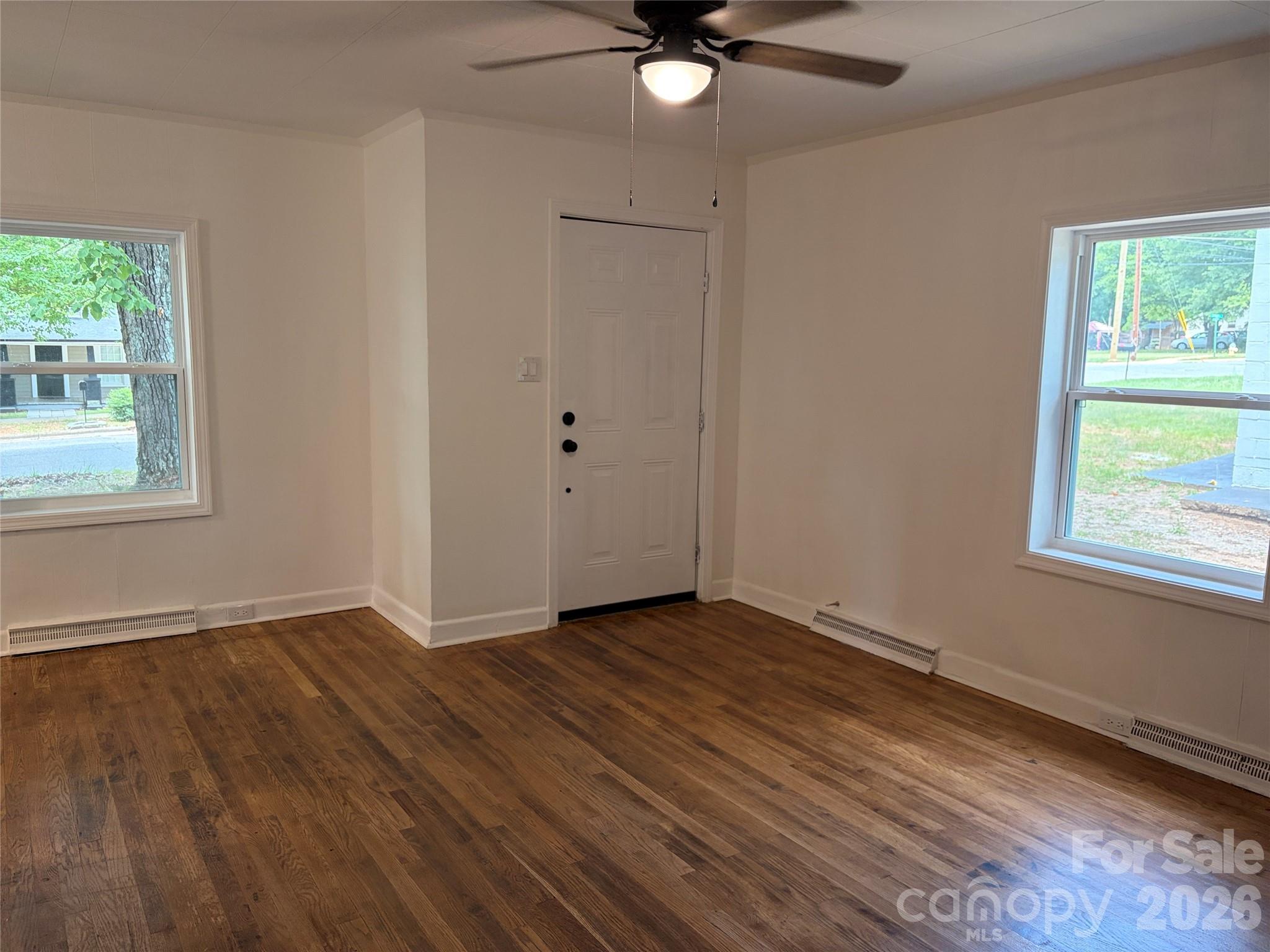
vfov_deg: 53.1
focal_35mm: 26
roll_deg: -1.1
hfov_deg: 67.3
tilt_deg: -7.5
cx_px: 635
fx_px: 954
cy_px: 476
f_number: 1.6
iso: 200
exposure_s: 1/120
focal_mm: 5.96
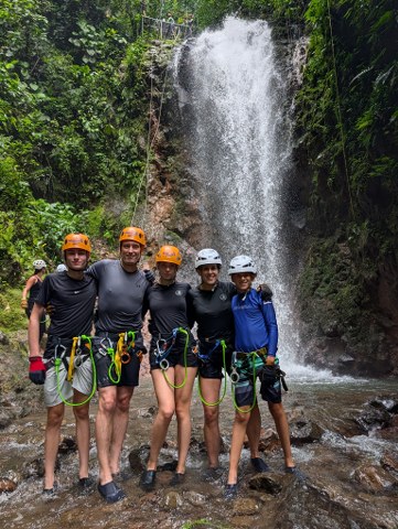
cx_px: 199
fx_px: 367
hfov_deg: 56.9
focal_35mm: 24
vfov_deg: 71.5
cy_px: 264
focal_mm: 6.9
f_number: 1.68
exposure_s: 1/431
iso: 30
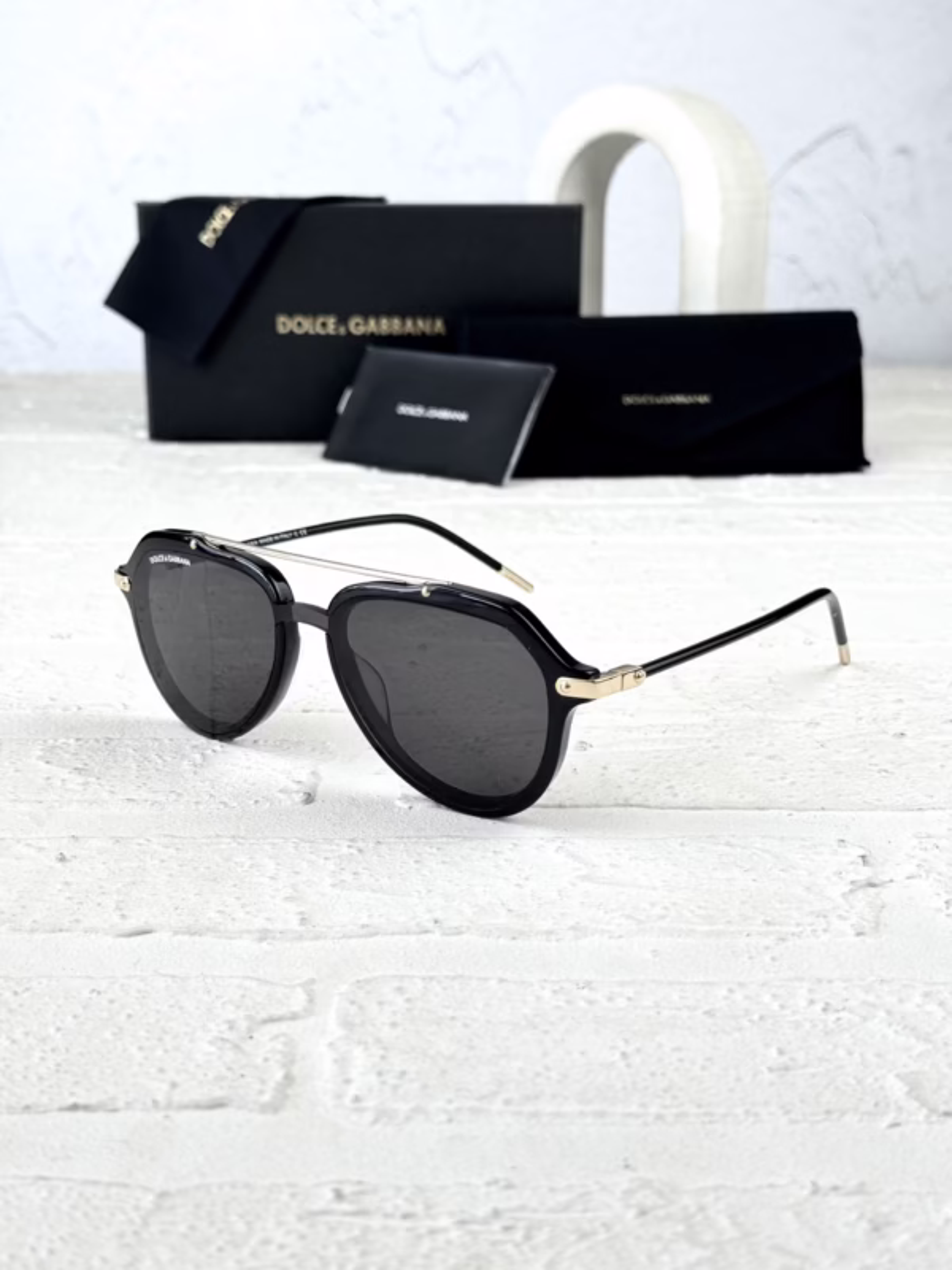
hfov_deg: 30.3
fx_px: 1760
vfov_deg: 39.7
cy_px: 635
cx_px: 476
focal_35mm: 48
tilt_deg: -17.0
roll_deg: -0.1
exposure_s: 1/609
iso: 64
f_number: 1.78
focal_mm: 6.76
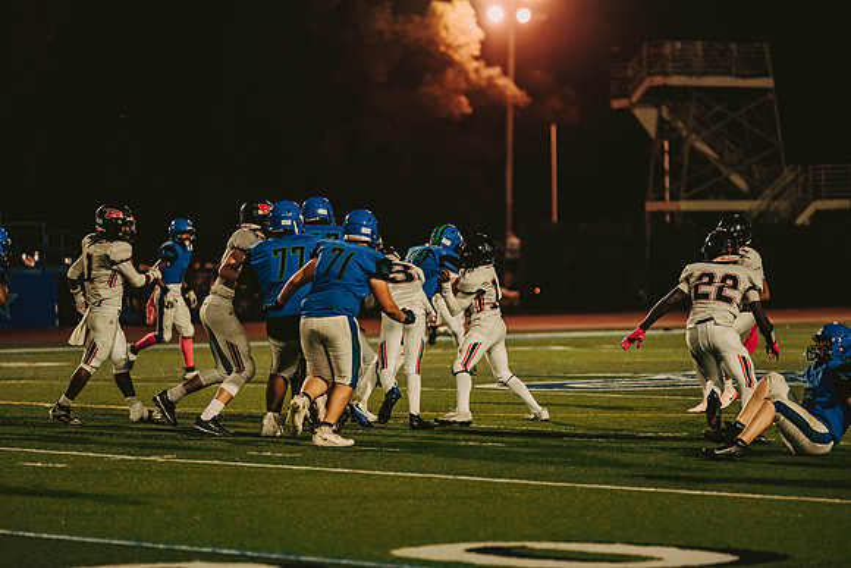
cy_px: 284
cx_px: 426
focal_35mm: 185
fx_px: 4374
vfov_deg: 7.4
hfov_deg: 11.1
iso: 2500
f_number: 2.8
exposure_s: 1/1000
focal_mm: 185
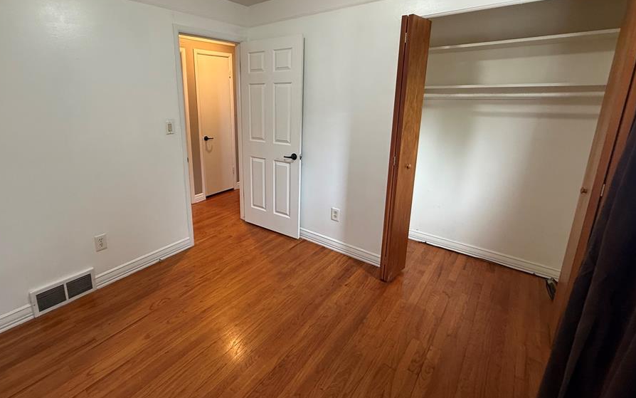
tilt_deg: -13.0
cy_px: 163
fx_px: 295
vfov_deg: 67.5
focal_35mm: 17
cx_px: 274
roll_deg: +0.4
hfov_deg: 93.8
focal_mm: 2.22
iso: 200
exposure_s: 1/60
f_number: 2.2
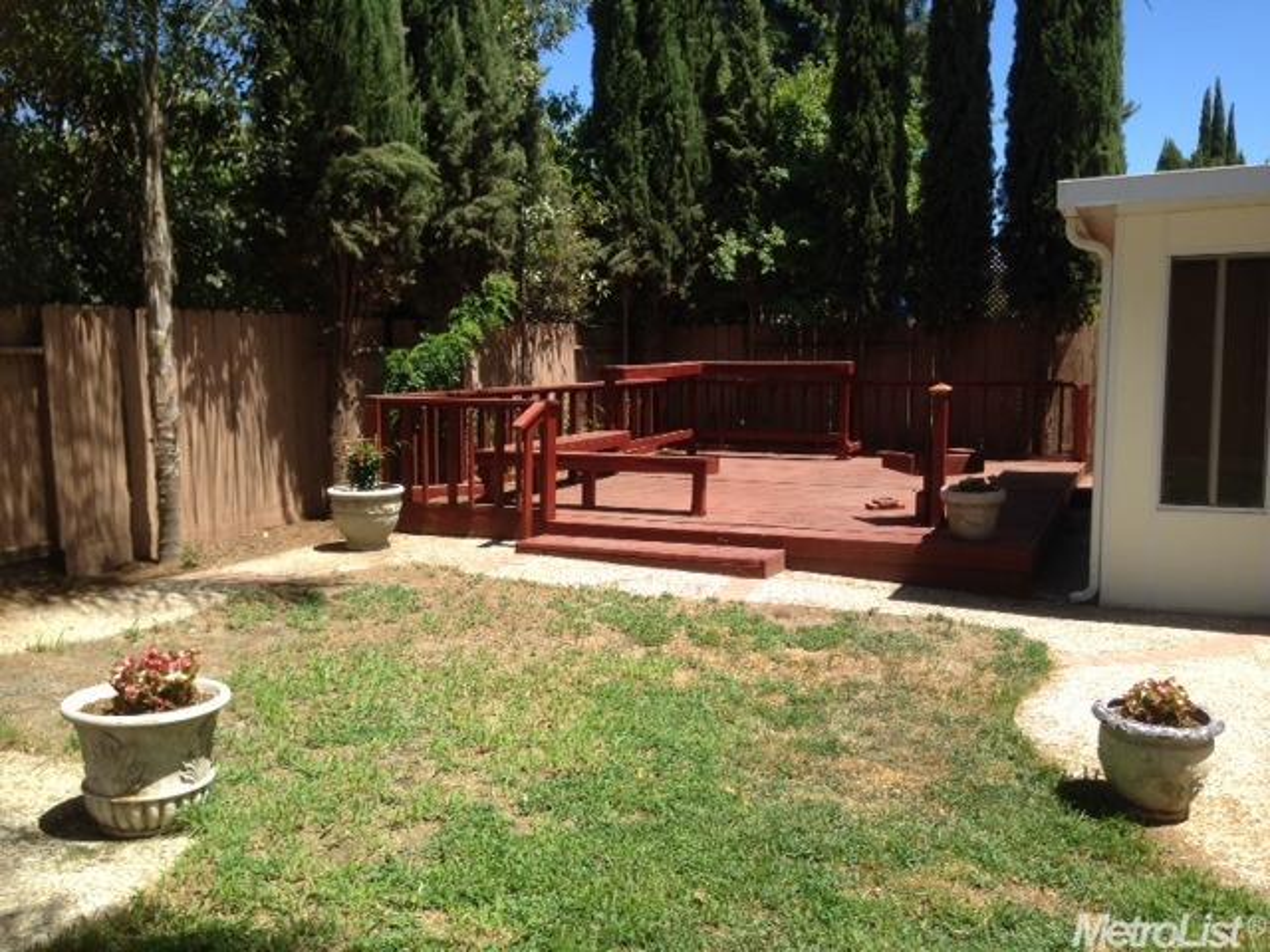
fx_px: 1211
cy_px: 476
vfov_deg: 42.9
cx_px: 635
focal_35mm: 33
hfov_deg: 55.4
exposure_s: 1/874
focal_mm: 4.12
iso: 50
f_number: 2.4
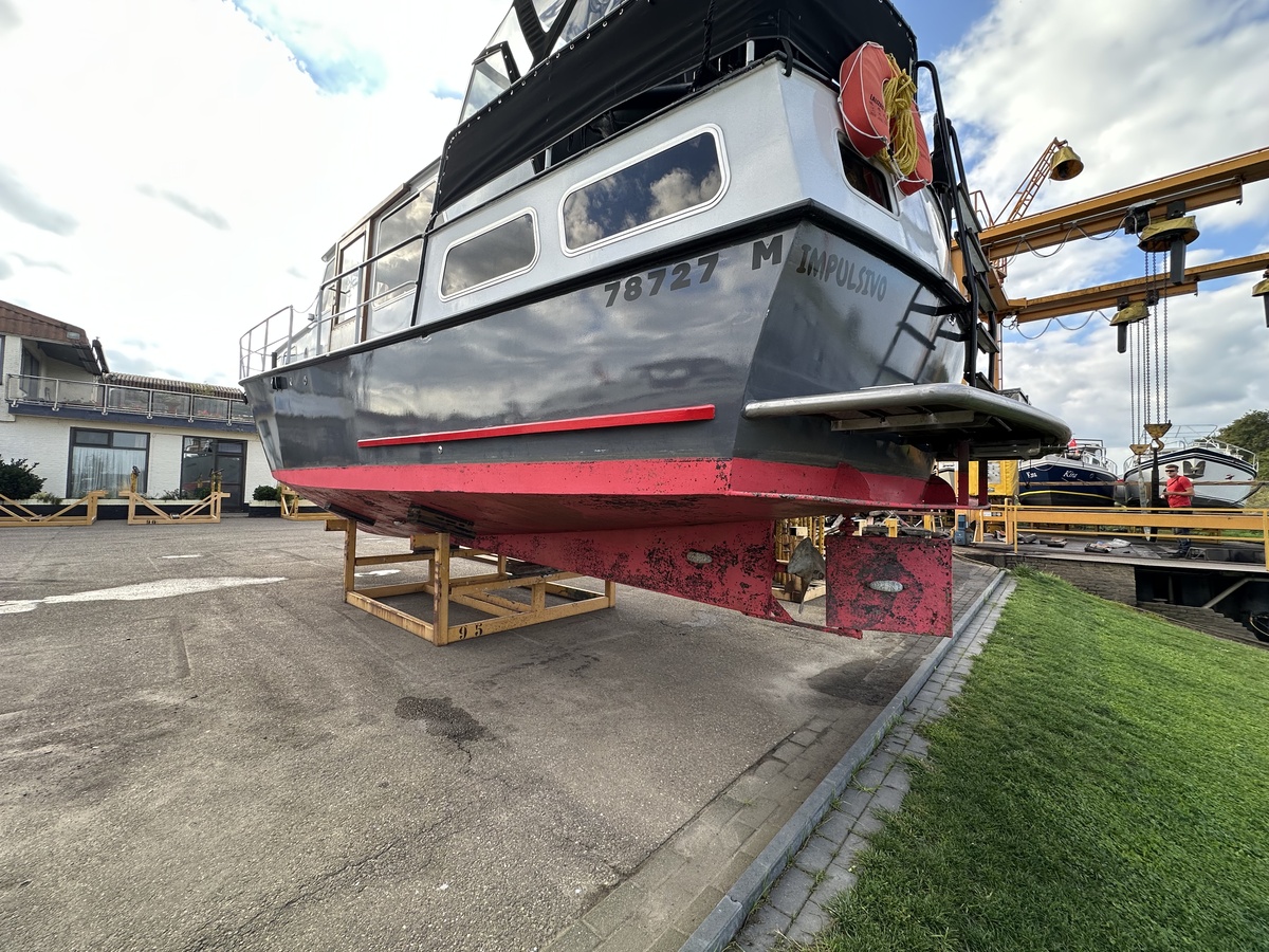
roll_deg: -1.4
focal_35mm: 14
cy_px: 476
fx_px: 513
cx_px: 634
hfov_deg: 102.1
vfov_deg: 85.7
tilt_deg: +1.6
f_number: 2.2
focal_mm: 2.22
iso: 40
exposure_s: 1/244
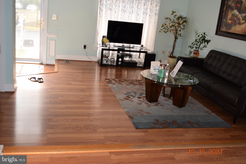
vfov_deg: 34.2
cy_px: 82
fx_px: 266
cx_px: 123
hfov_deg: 49.6
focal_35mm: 39
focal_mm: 26
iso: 450
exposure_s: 1/125
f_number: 5.6
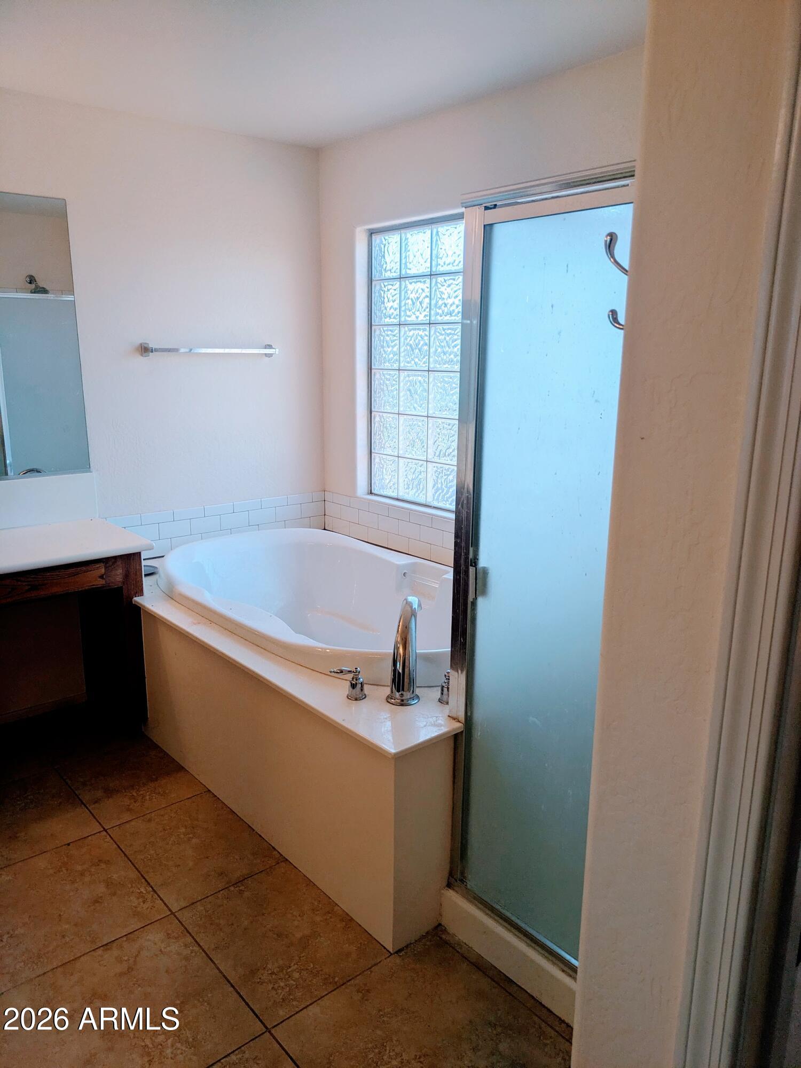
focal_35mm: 25
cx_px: 400
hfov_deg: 54.9
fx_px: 771
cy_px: 534
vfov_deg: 69.4
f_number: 1.89
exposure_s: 1/404
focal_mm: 5.43
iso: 51
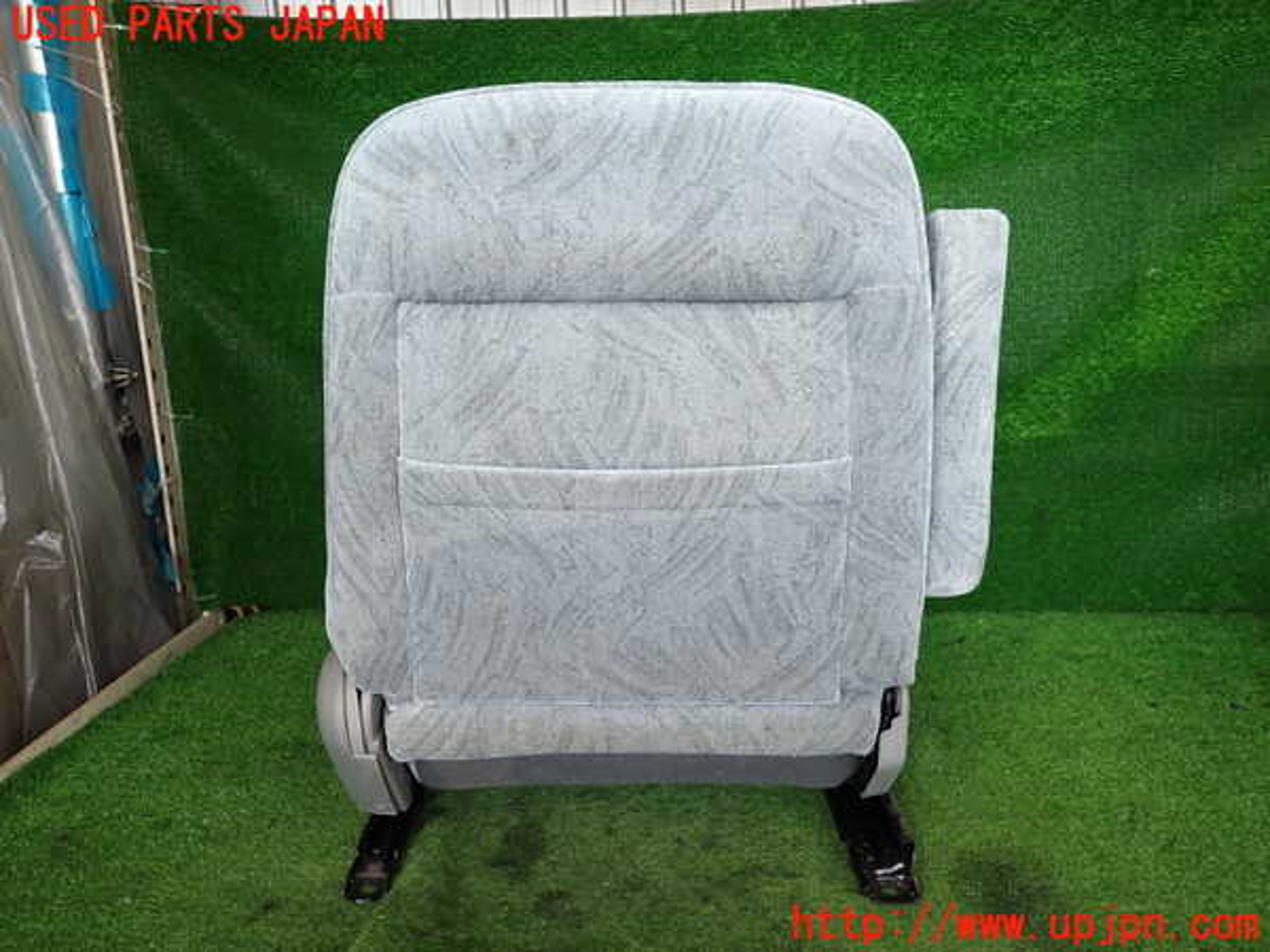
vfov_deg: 54.9
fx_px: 917
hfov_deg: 69.4
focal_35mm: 25
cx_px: 635
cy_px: 476
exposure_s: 1/125
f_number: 2
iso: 100
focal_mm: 4.5
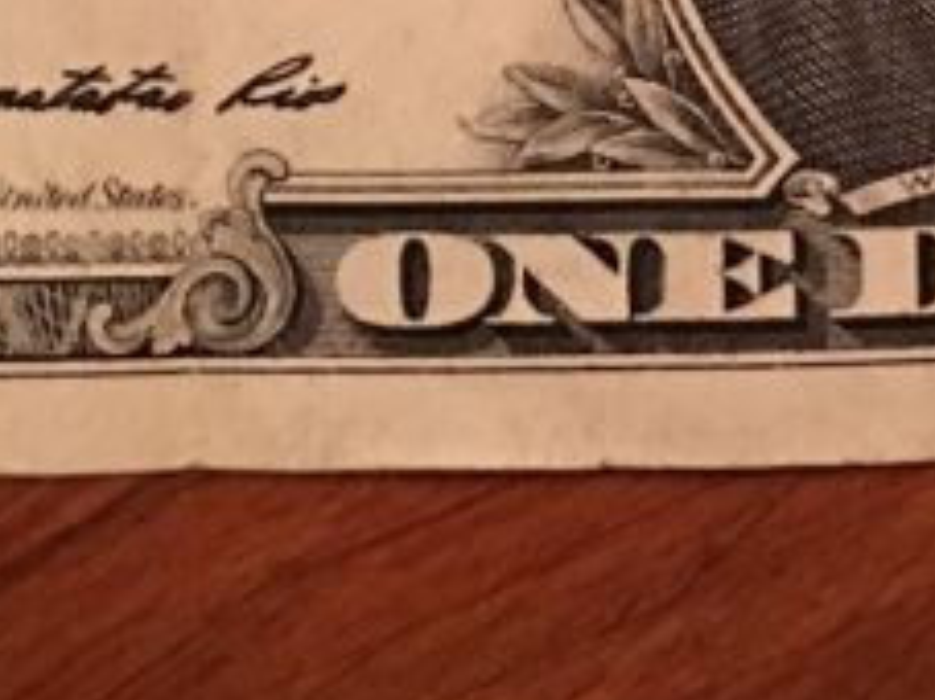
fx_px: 3456
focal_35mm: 128
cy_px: -502
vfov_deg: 10.9
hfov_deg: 15.1
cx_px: 951
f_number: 2.2
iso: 64
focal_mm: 4.15
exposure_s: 1/4
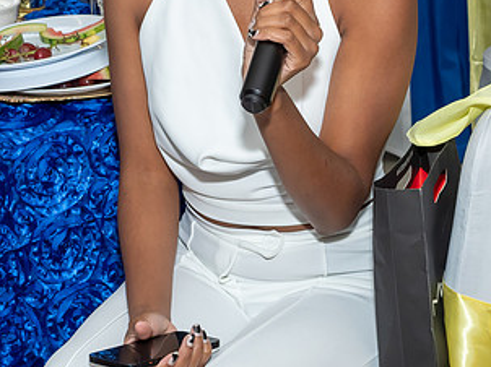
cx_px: 295
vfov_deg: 11.9
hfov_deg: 16.0
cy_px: -26
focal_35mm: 123
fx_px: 1743
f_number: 6.3
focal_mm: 32
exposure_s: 1/250
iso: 500
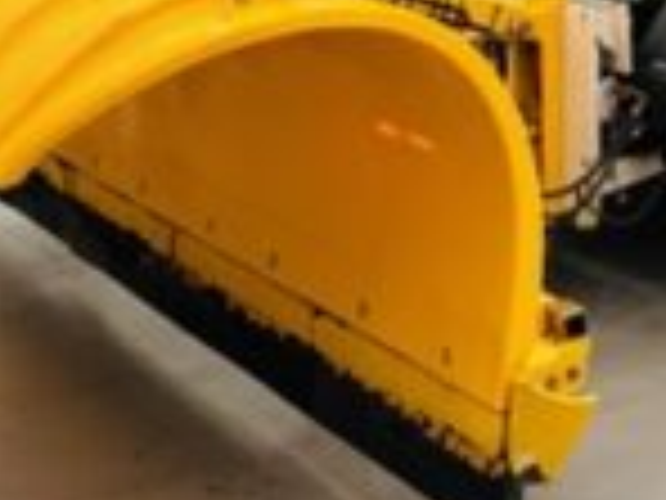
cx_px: 684
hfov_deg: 23.0
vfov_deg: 17.2
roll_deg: -1.6
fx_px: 1558
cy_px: -142
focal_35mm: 81
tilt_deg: -5.6
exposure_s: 1/164
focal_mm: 6.86
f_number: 1.78
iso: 64
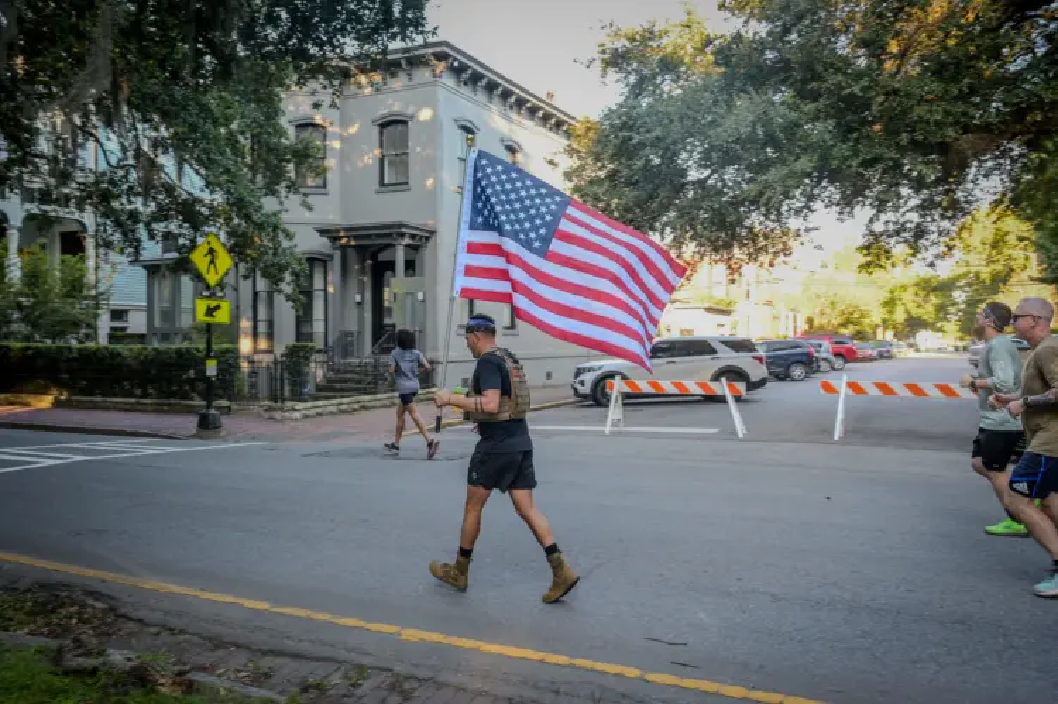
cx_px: 529
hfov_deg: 63.7
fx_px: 852
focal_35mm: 29
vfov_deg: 44.9
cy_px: 352
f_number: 7.1
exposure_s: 1/125
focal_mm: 29
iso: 1000
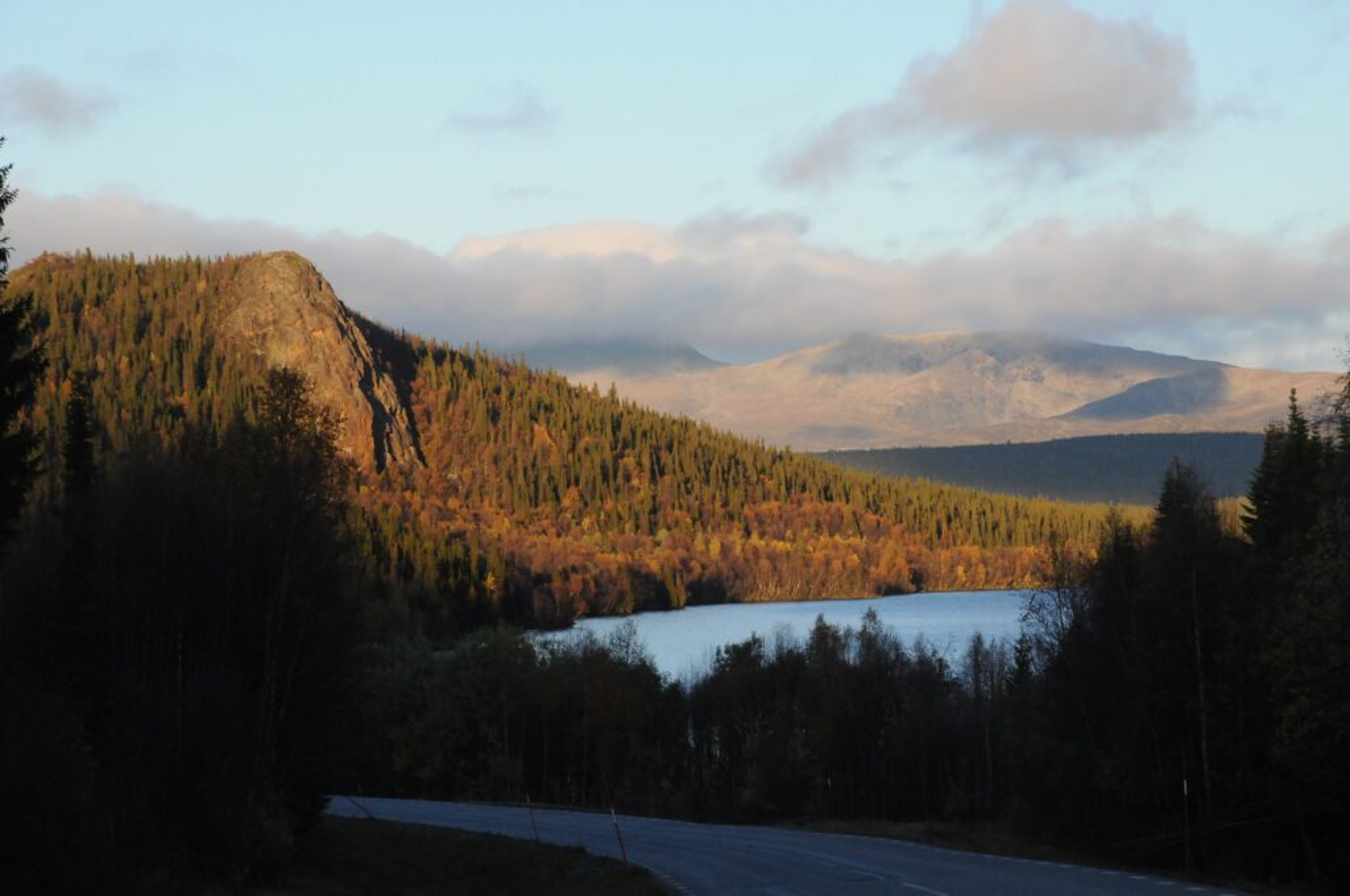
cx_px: 675
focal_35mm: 128
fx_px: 4775
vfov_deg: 10.7
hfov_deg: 16.1
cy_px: 448
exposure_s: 1/500
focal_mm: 85
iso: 1250
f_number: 11
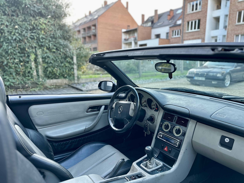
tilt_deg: -10.9
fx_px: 169
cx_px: 122
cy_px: 92
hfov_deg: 71.6
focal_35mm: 24
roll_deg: -0.3
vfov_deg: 56.8
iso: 64
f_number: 1.78
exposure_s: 1/121
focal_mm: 6.86
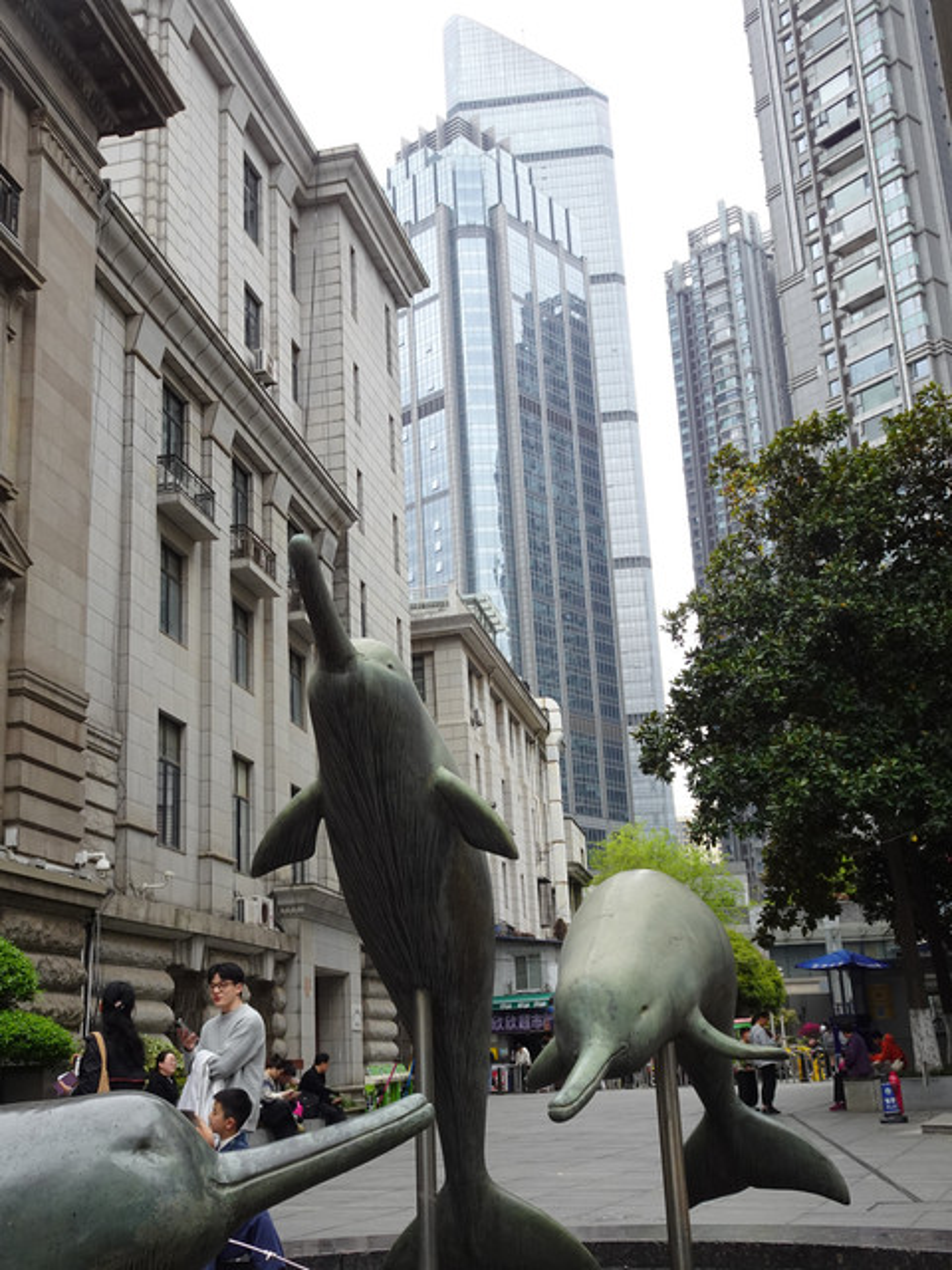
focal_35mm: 37
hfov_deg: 38.7
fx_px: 1357
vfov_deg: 50.1
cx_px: 476
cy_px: 635
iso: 80
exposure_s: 1/250
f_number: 4
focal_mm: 6.26
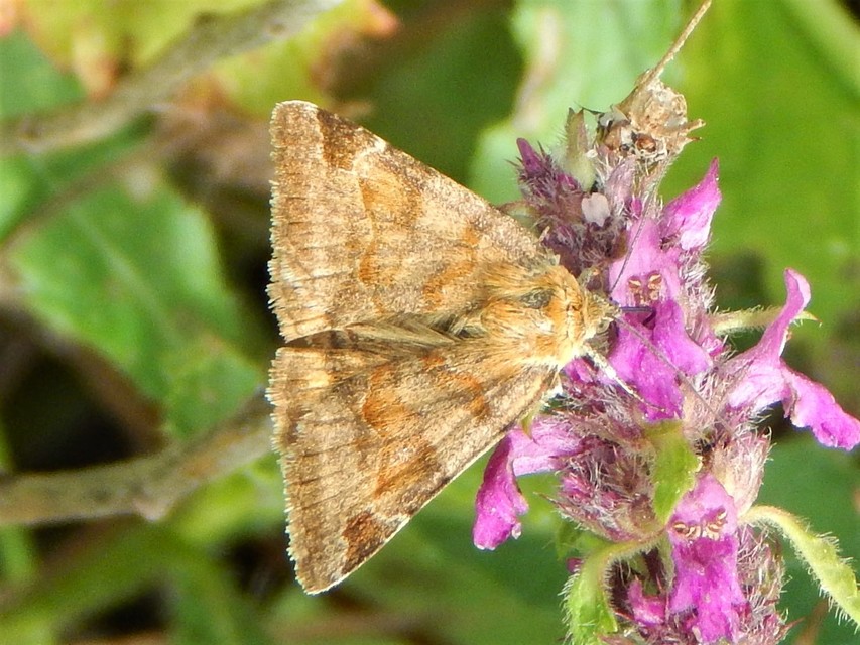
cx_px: 430
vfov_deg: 6.4
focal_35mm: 232
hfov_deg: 8.5
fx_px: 5765
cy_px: 322
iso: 250
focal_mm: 41.7
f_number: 5.6
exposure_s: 1/250
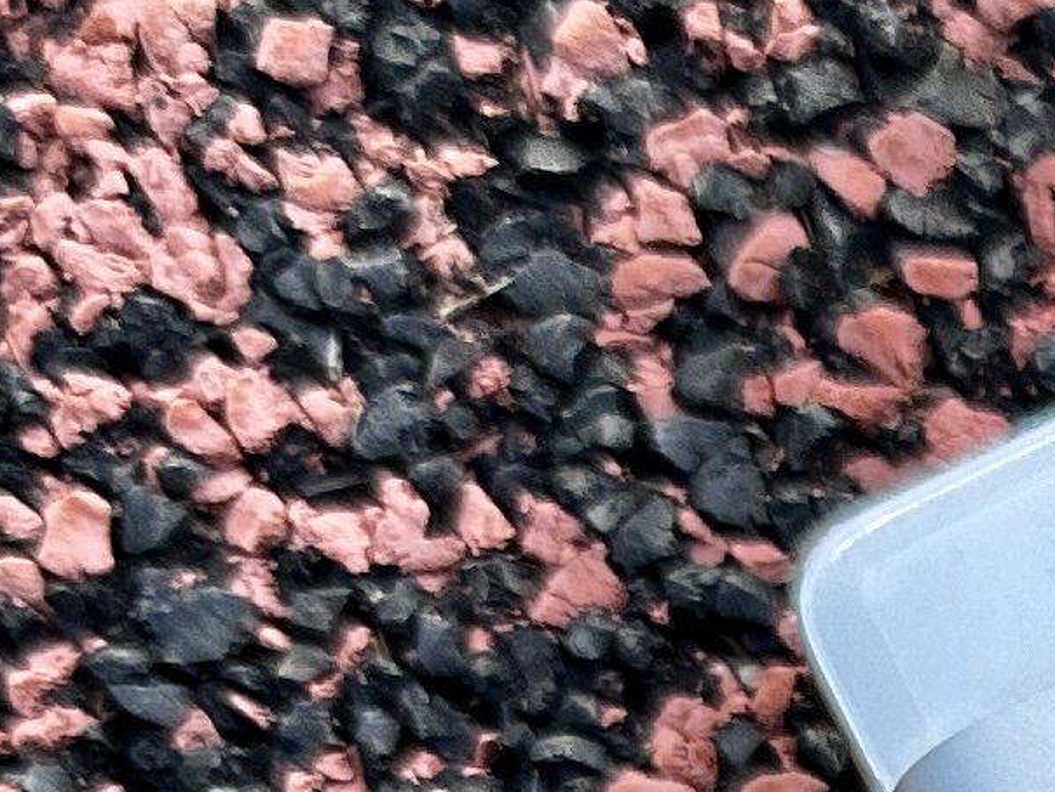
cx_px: 2263
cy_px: 1746
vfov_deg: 8.6
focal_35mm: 160
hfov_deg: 11.0
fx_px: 4877
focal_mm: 6.86
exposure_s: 1/604
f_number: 1.78
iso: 80
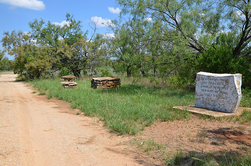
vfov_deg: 36.7
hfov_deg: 53.2
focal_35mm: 36
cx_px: 126
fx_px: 250
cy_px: 83
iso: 100
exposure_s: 1/250
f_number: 8
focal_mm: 24
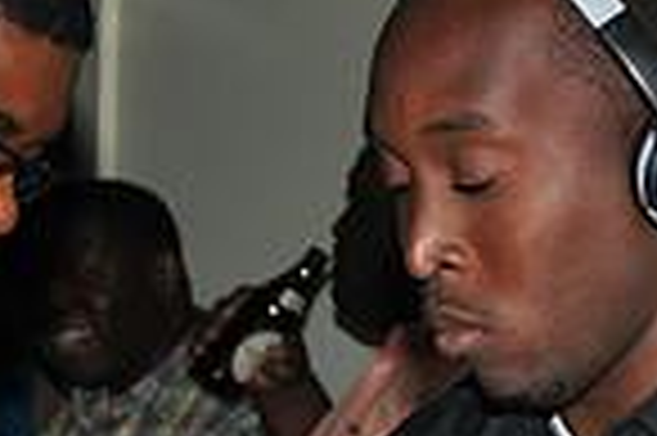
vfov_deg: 6.0
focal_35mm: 226
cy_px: 492
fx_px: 4120
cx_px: 1138
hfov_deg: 8.8
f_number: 5
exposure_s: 1/250
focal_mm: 38
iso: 320
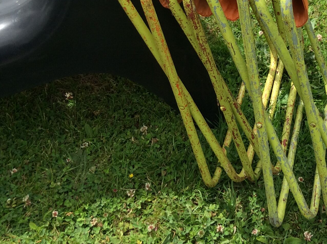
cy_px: 28
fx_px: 613
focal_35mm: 65
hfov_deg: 29.2
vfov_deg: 22.0
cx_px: 262
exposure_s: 1/635
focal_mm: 3.3
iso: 32
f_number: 2.4
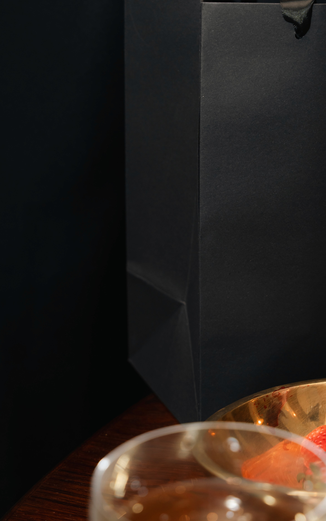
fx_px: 1529
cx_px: 283
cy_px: 211
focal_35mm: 108
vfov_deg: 19.3
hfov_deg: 12.1
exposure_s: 1/200
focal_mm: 56.3
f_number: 4
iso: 250
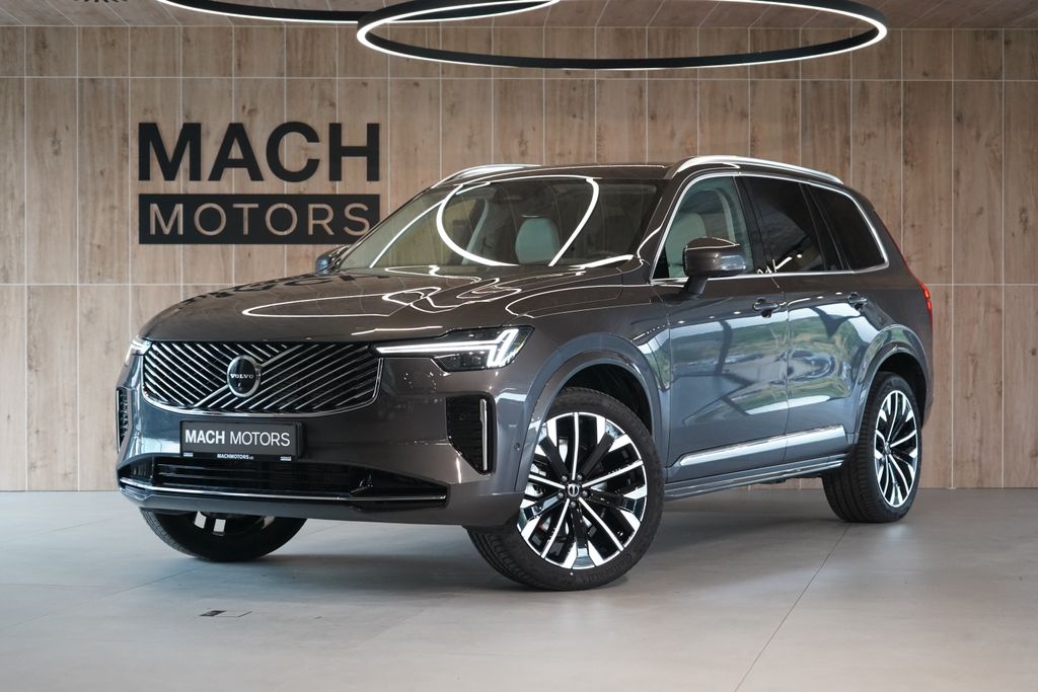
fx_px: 1990
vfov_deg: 19.7
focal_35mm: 69
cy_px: 346
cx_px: 519
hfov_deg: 29.2
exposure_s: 1/160
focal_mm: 69
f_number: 5.6
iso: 4000
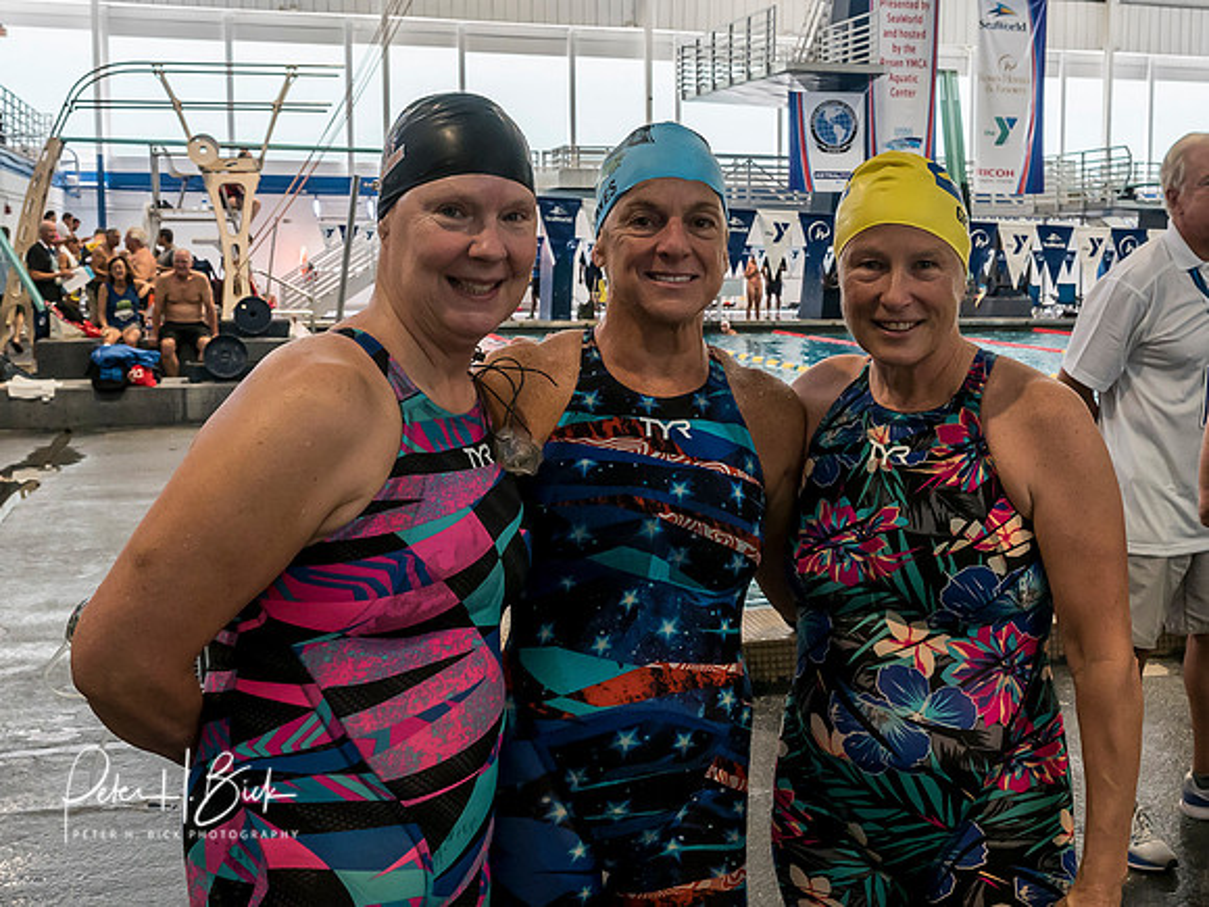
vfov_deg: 29.9
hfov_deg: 38.9
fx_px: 1698
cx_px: 760
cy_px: 446
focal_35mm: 49
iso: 1000
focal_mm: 16
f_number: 5
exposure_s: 1/125
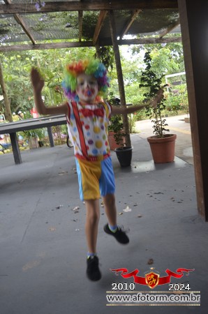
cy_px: 157
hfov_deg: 39.8
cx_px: 104
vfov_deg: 57.3
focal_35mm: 33
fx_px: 287
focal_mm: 22
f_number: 3.8
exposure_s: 1/50
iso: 200
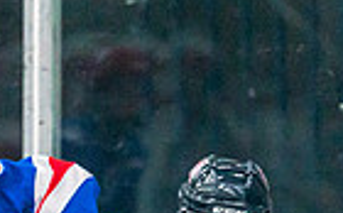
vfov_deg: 1.4
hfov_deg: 2.3
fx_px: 8484
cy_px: 466
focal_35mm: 909
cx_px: 22
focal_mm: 200
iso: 3200
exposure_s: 1/1000
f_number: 2.8
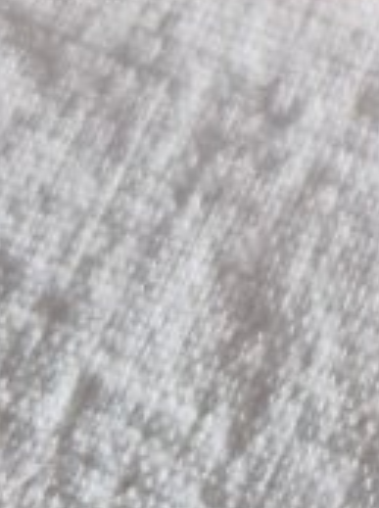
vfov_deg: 10.8
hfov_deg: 7.9
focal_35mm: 160
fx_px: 2344
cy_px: -655
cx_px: 1166
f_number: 1.8
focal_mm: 5.4
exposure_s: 1/100
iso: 640
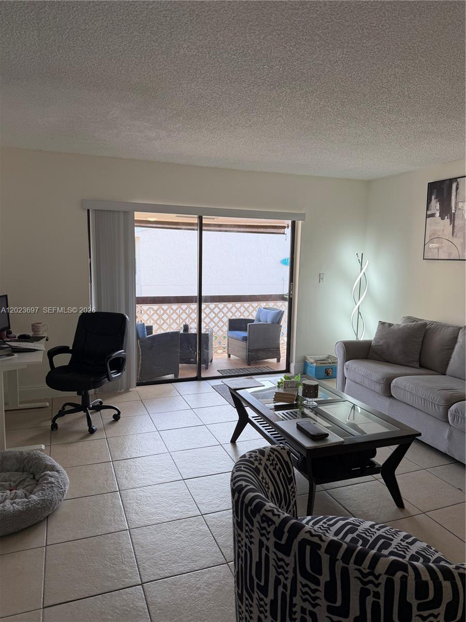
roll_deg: -2.3
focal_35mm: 24
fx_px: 431
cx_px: 233
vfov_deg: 71.6
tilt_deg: -7.9
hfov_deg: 56.8
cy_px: 311
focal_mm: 6.76
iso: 80
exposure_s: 1/197
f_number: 1.78
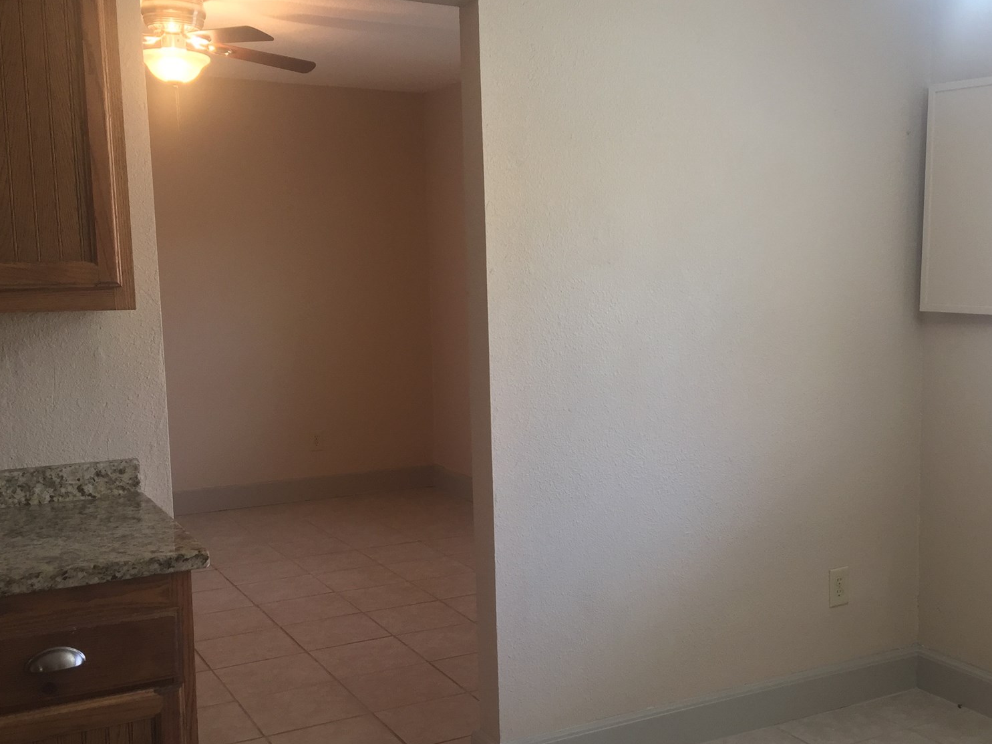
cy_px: 409
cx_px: 615
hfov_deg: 46.4
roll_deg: +0.7
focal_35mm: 40
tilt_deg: -9.2
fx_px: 1146
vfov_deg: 35.9
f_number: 2.2
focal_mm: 4.15
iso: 64
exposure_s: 1/30
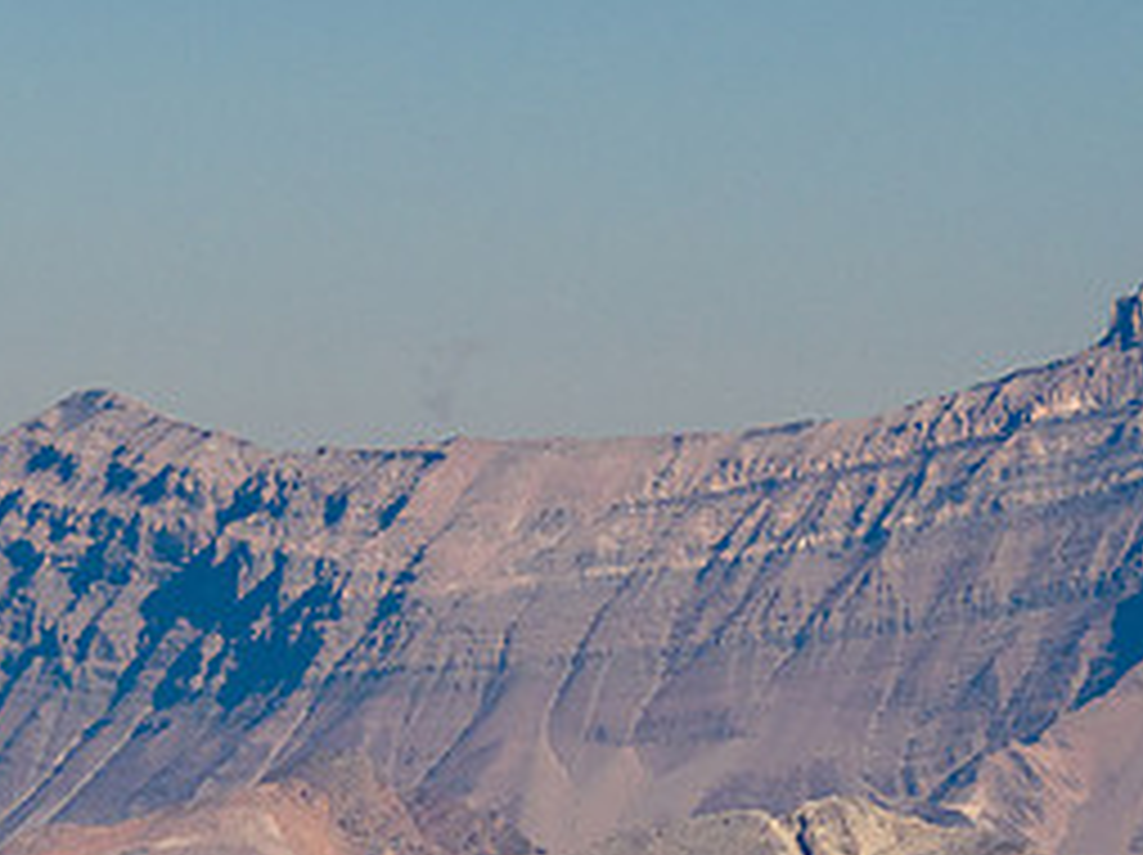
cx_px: 734
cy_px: 610
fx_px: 22630
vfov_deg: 2.2
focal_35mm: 686
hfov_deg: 2.9
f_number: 8
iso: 250
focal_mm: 150
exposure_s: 1/320
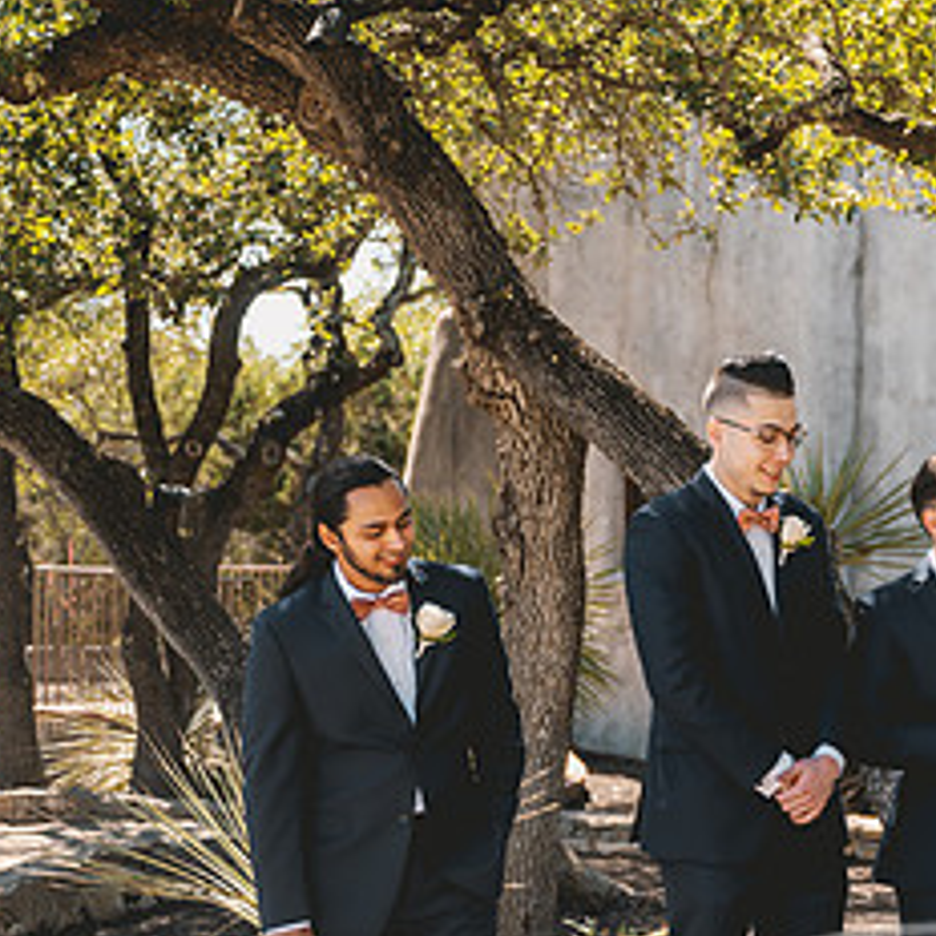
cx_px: 1077
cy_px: 629
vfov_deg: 16.7
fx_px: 3182
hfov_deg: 16.2
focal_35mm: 104
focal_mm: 49
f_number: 2.8
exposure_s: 1/800
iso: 160
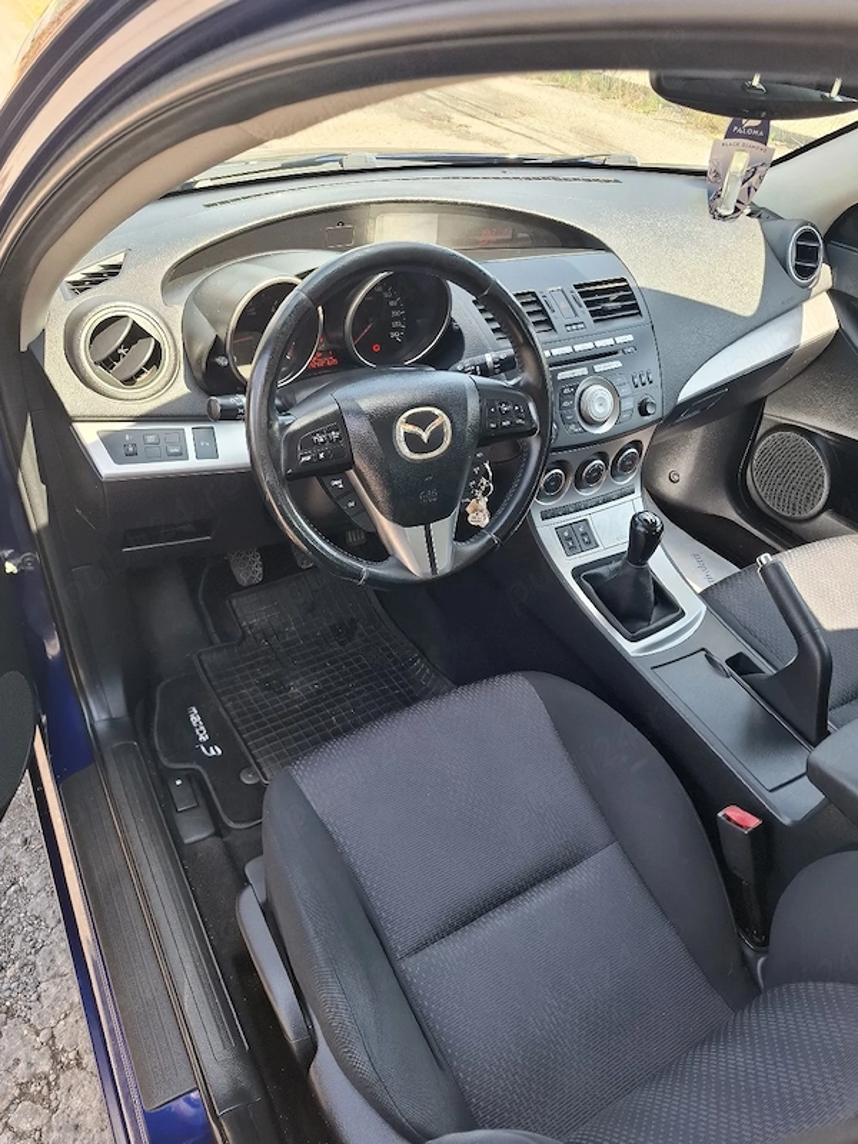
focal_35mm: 23
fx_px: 760
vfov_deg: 73.9
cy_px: 572
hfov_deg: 58.9
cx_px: 429
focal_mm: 5.54
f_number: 1.8
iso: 50
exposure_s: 1/120
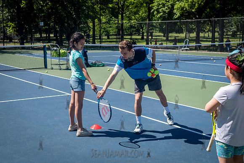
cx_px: 101
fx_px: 335
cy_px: 71
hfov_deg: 39.9
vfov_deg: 27.3
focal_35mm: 49
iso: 200
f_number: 4
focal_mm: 35
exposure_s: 1/1600
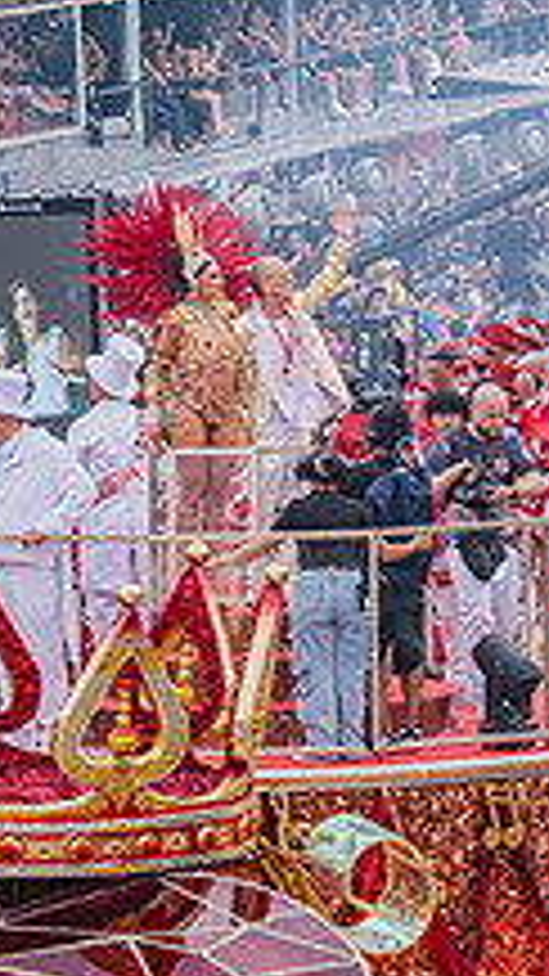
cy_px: 850
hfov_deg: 3.2
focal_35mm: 378
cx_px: 0
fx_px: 9786
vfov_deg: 5.7
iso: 640
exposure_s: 1/1600
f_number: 4.2
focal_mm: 115.9
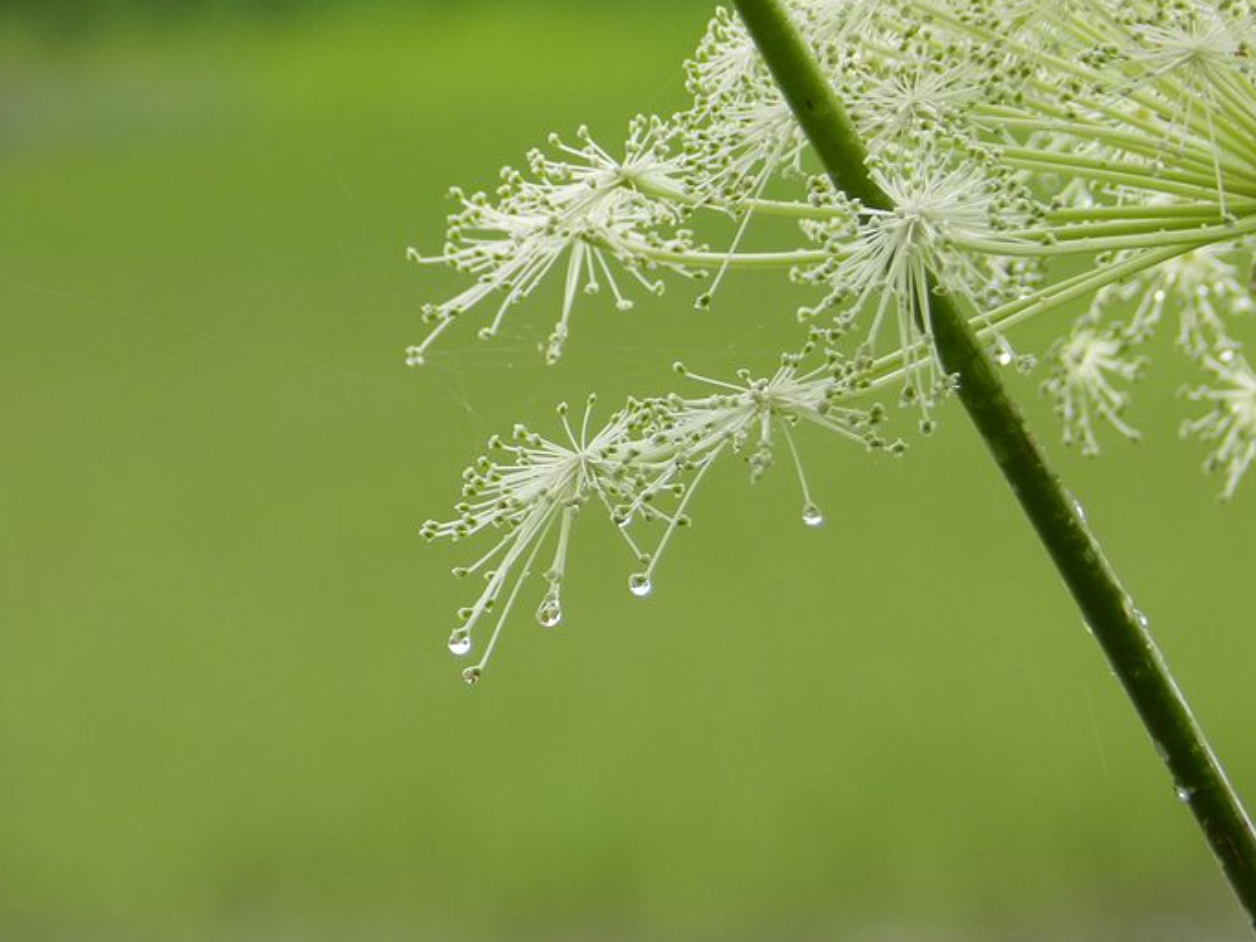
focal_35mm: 477
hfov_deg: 4.2
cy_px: 473
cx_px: 622
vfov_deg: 3.1
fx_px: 17307
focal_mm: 82.9
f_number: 5.7
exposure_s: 1/80
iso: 250
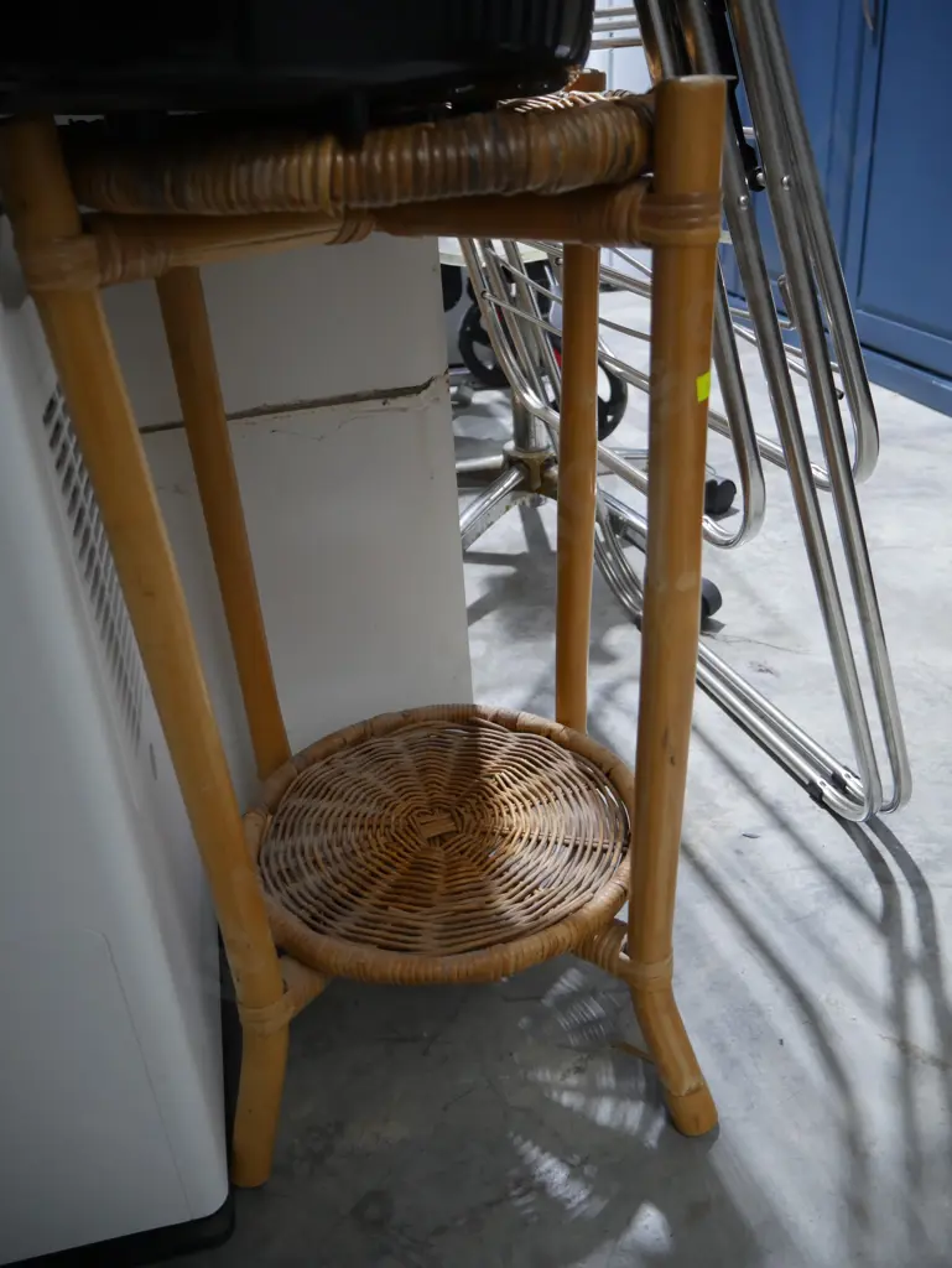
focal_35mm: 28
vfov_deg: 63.4
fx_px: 1026
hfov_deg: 49.8
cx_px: 476
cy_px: 634
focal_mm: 14
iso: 640
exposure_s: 1/60
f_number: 3.5
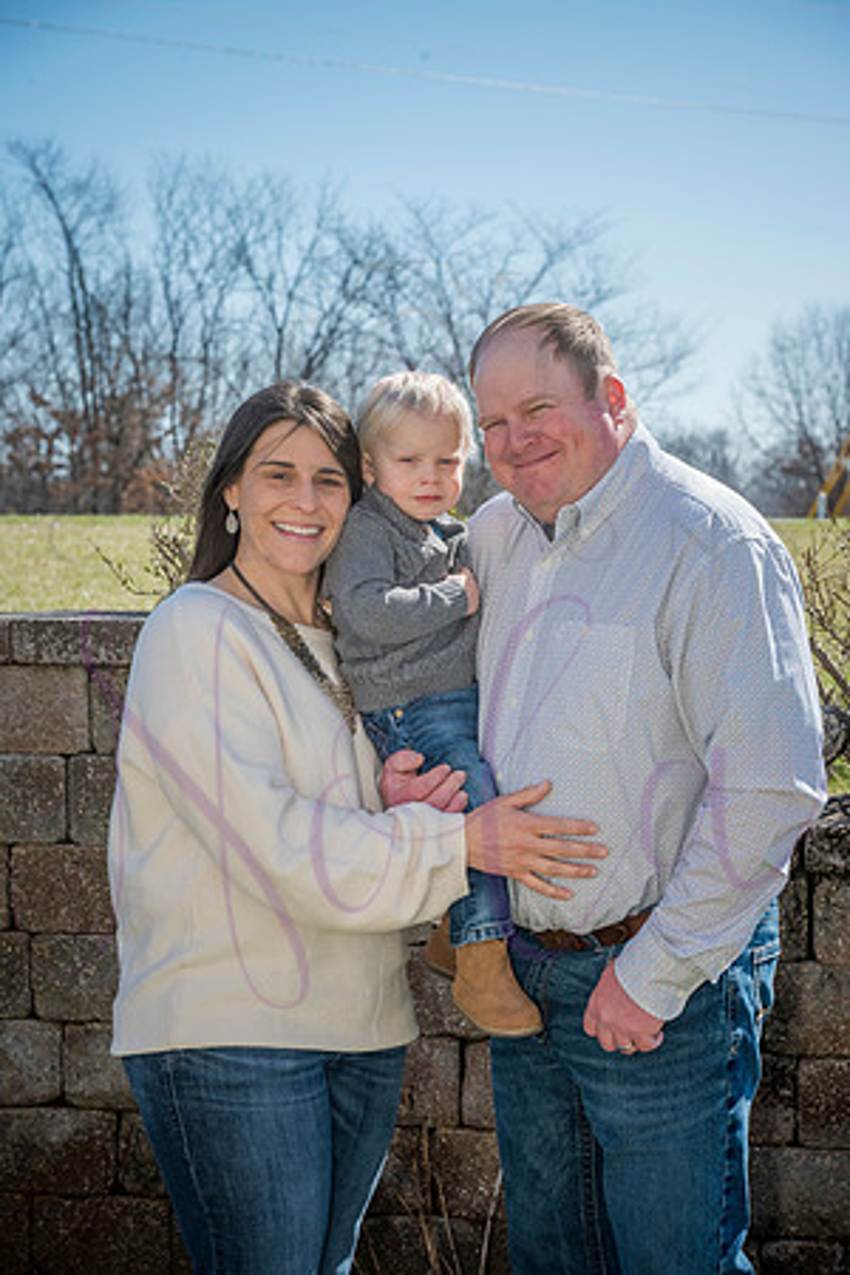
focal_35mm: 79
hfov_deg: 17.3
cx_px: 425
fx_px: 2798
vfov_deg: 25.7
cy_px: 638
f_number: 9
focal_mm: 79
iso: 400
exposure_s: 1/640
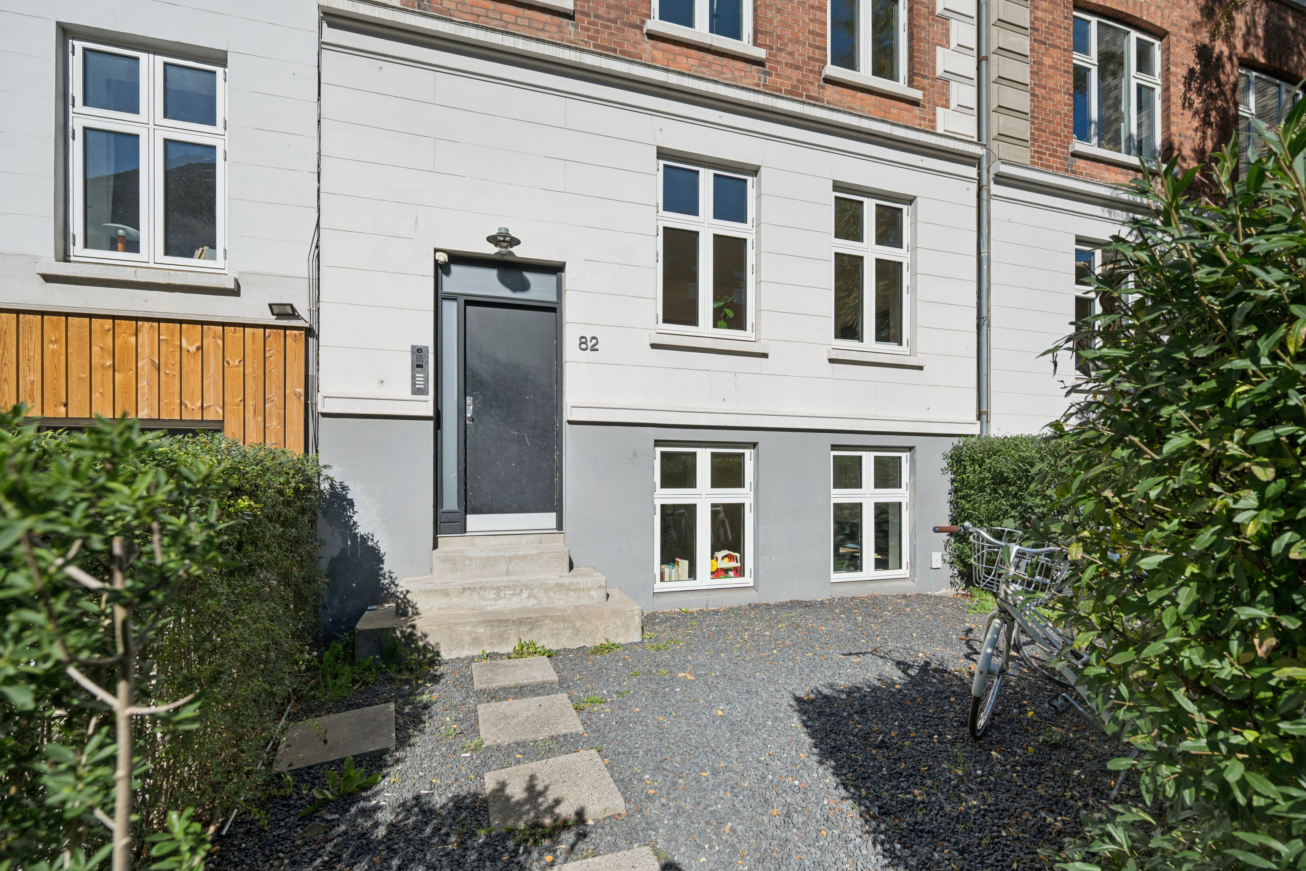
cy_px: 436
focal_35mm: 16
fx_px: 580
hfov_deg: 96.7
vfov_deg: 73.7
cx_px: 653
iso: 640
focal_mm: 16
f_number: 6.3
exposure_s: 1/5000
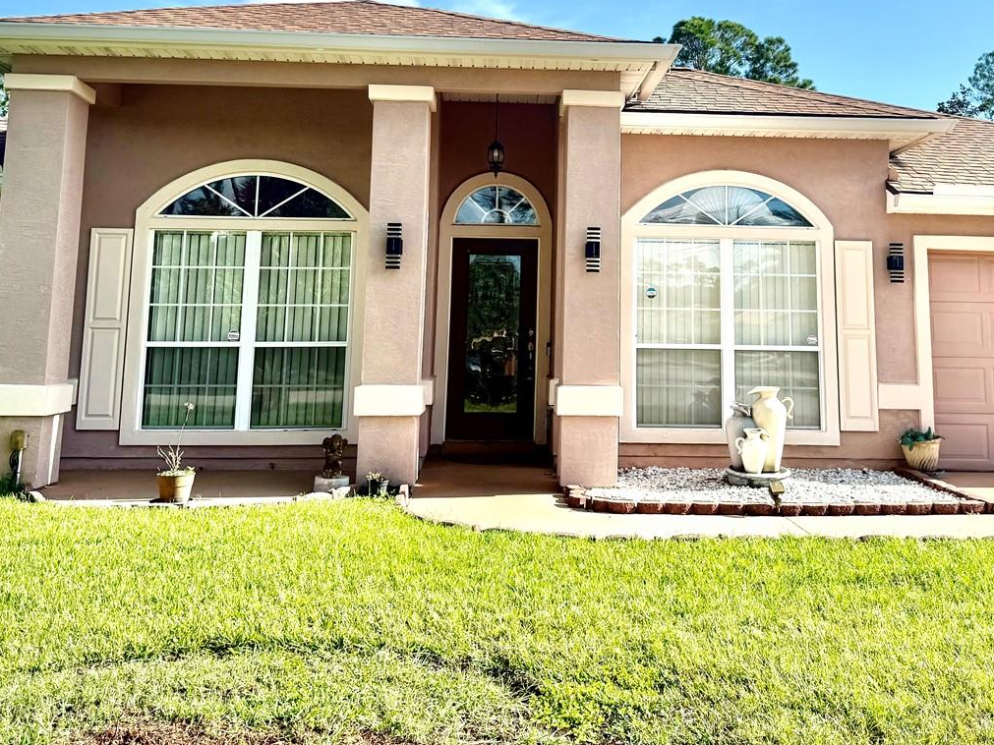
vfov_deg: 36.7
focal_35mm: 38
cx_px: 595
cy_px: 175
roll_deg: +0.2
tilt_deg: +11.1
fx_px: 1091
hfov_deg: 48.7
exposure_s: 1/3759
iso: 80
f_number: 1.78
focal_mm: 6.76
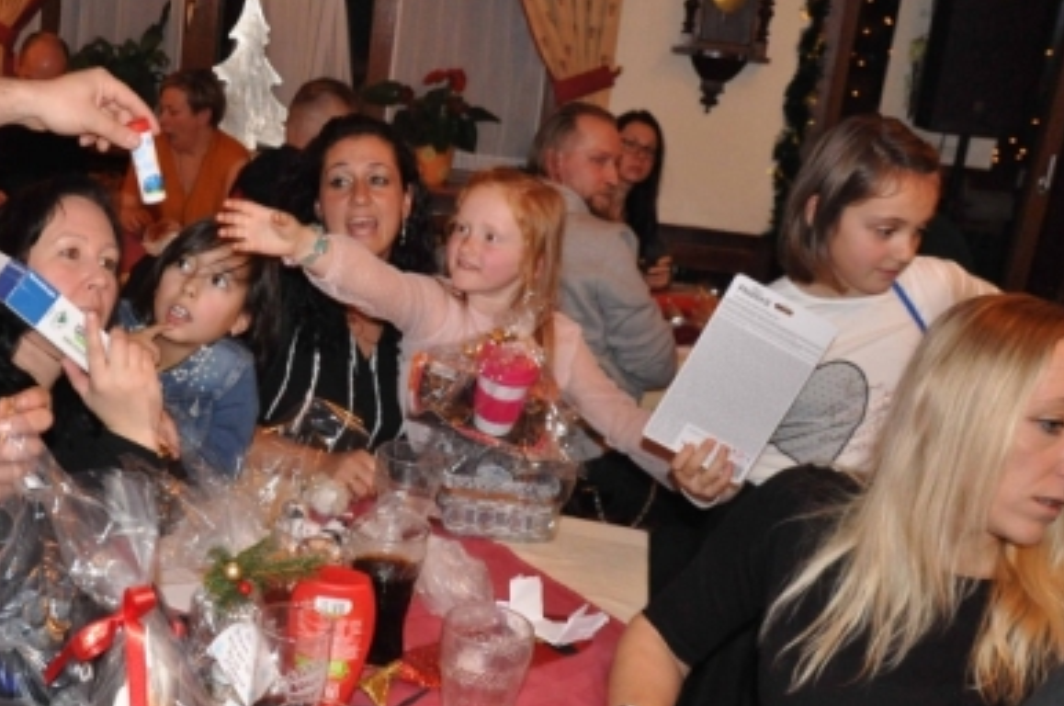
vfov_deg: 31.8
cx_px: 270
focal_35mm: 42
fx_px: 1239
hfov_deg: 44.9
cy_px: 342
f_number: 4.8
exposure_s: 1/60
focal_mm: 18
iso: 1600
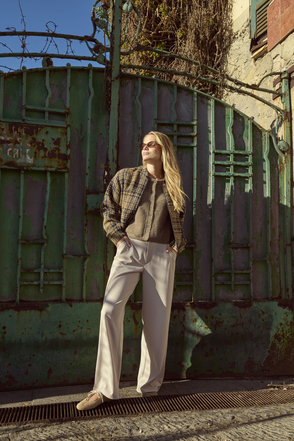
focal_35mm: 32
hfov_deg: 41.1
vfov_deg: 58.7
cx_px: 147
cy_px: 220
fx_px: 392
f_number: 8
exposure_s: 1/400
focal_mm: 32
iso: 160
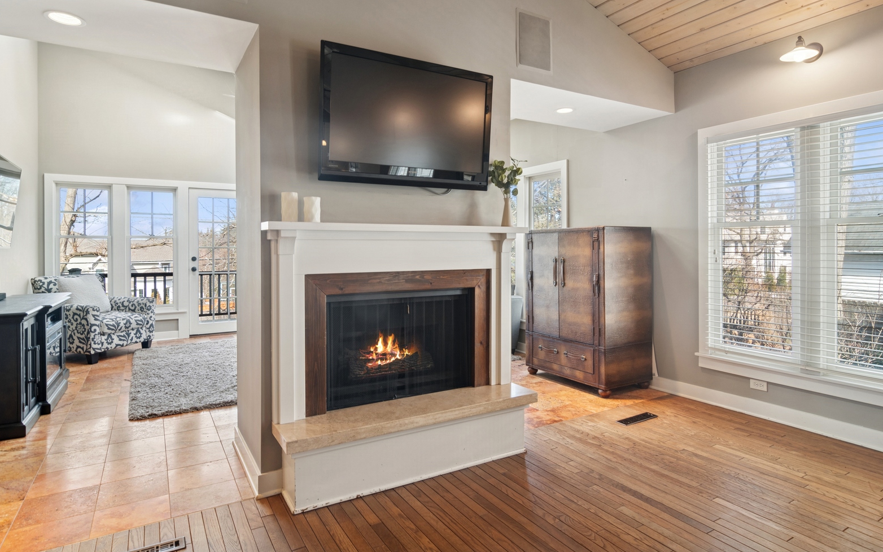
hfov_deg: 88.0
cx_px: 440
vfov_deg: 62.1
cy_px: 251
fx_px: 457
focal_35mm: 19
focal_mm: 12
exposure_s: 1/10
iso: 200
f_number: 8
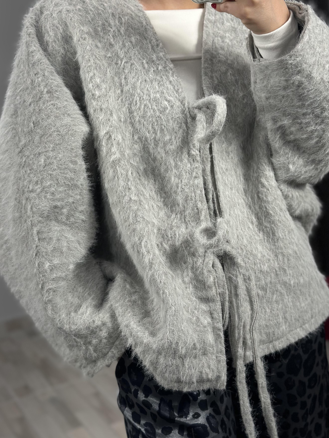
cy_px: 191
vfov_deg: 34.9
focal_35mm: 55
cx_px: 171
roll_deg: +8.8
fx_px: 697
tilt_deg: -32.9
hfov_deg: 26.6
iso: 64
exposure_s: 1/118
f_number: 1.78
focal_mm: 6.86
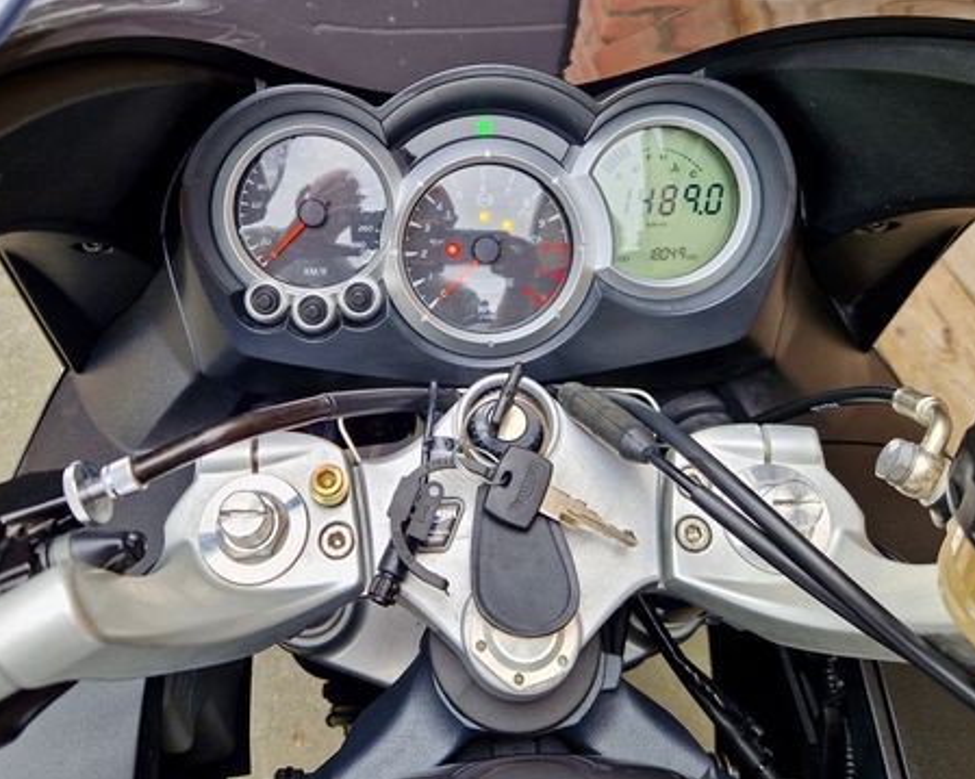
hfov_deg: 55.6
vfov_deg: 45.4
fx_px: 923
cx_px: 445
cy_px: 295
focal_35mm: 32
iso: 50
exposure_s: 1/269
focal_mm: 5.4
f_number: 1.8
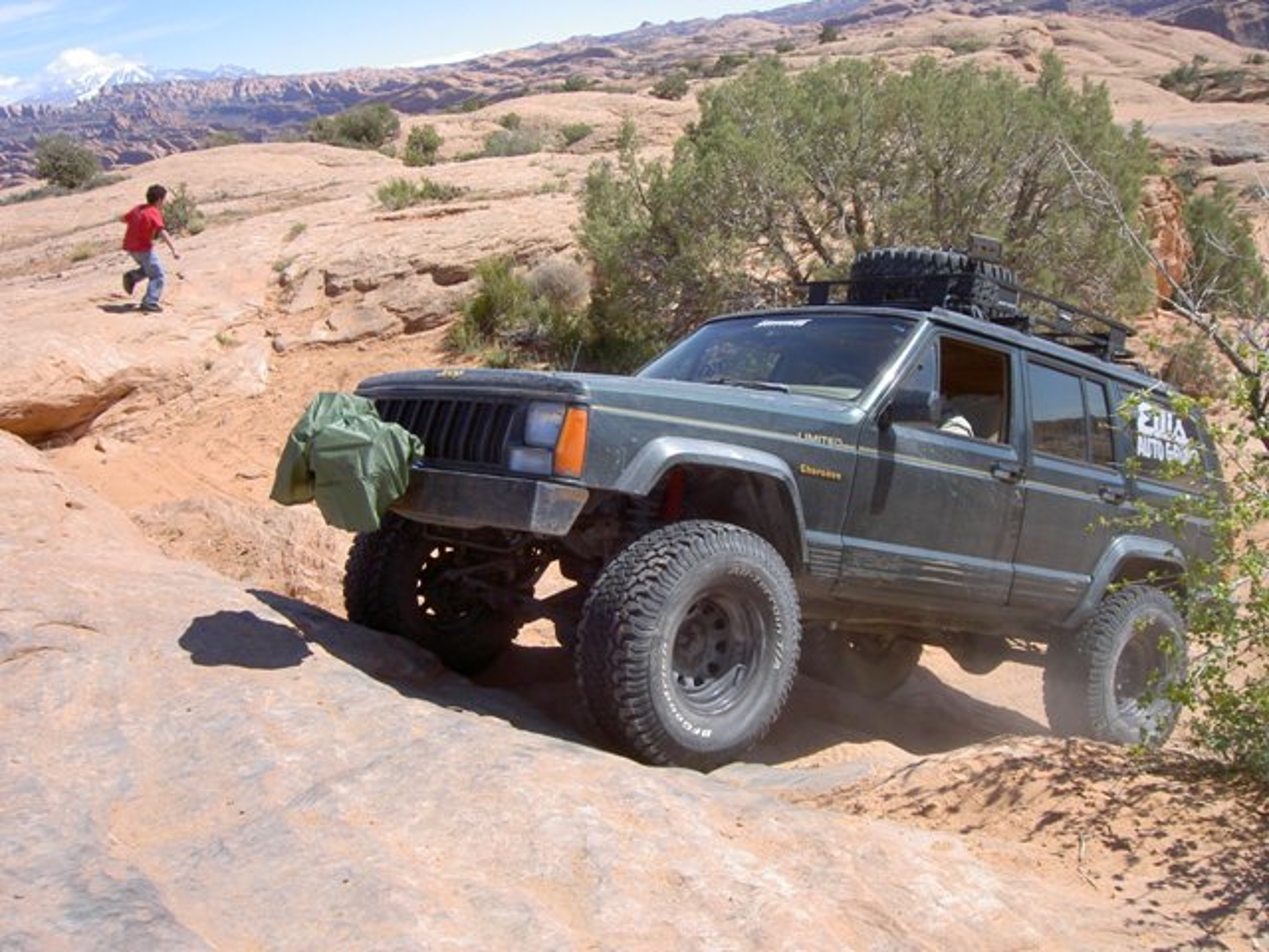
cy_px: 476
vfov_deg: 36.8
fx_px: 1430
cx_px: 634
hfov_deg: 47.9
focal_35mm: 39
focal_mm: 8
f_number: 4.7
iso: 100
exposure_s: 1/400
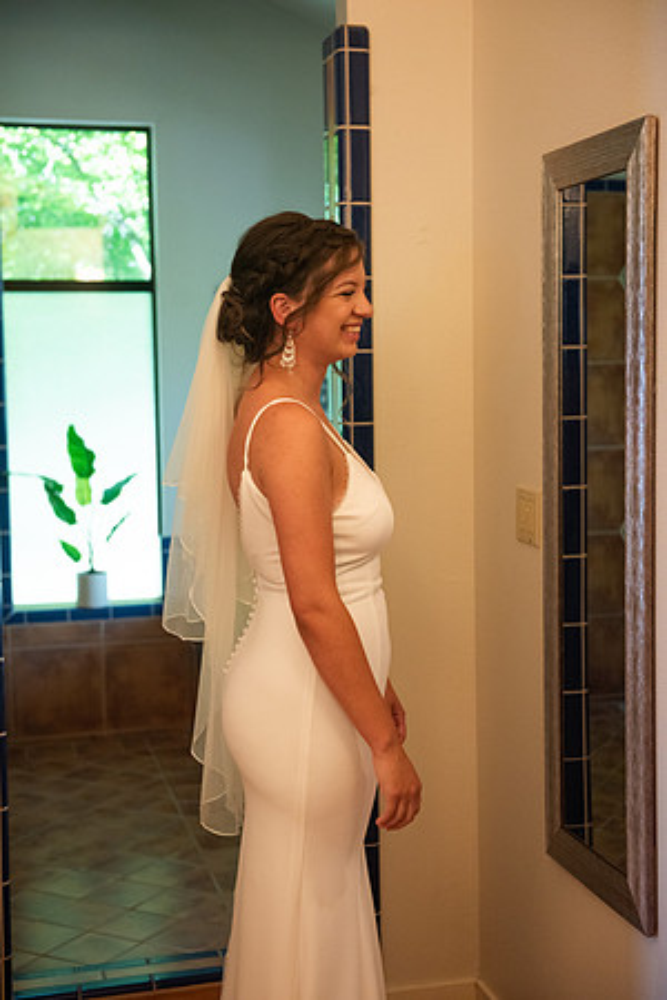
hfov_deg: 26.0
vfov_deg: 38.2
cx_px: 334
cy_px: 500
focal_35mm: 52
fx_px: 1445
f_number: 3.2
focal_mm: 52
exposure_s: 1/200
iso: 1250
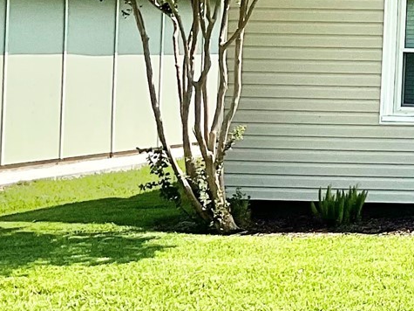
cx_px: 816
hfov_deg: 13.6
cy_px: -19
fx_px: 1495
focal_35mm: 125
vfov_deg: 11.7
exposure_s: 1/3125
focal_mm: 3
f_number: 1.8
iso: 20
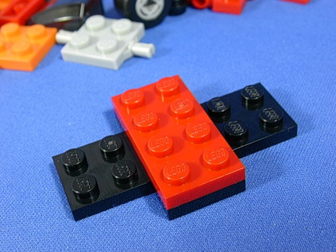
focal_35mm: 62
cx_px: 172
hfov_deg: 31.2
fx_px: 602
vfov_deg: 23.7
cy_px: 130
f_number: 3.4
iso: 70
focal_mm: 9
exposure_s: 1/5.3
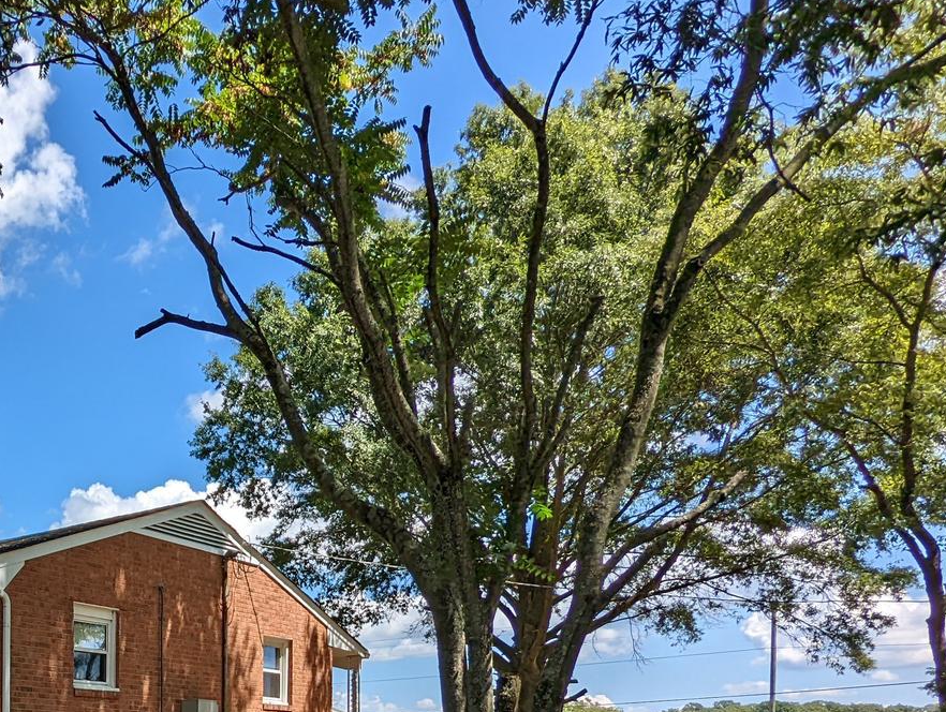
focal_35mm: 37
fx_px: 1013
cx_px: 28
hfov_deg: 43.8
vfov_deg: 34.4
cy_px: 750
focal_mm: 2.35
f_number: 2.2
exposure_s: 1/1387
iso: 46
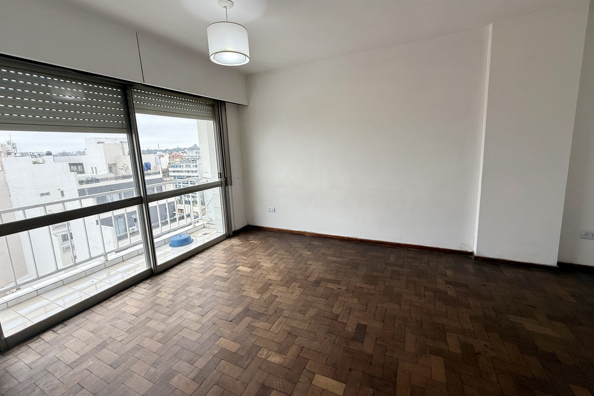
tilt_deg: -9.1
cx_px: 297
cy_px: 186
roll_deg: +3.0
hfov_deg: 100.4
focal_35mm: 15
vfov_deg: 77.2
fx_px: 247
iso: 64
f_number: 2.2
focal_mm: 2.22
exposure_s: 1/171
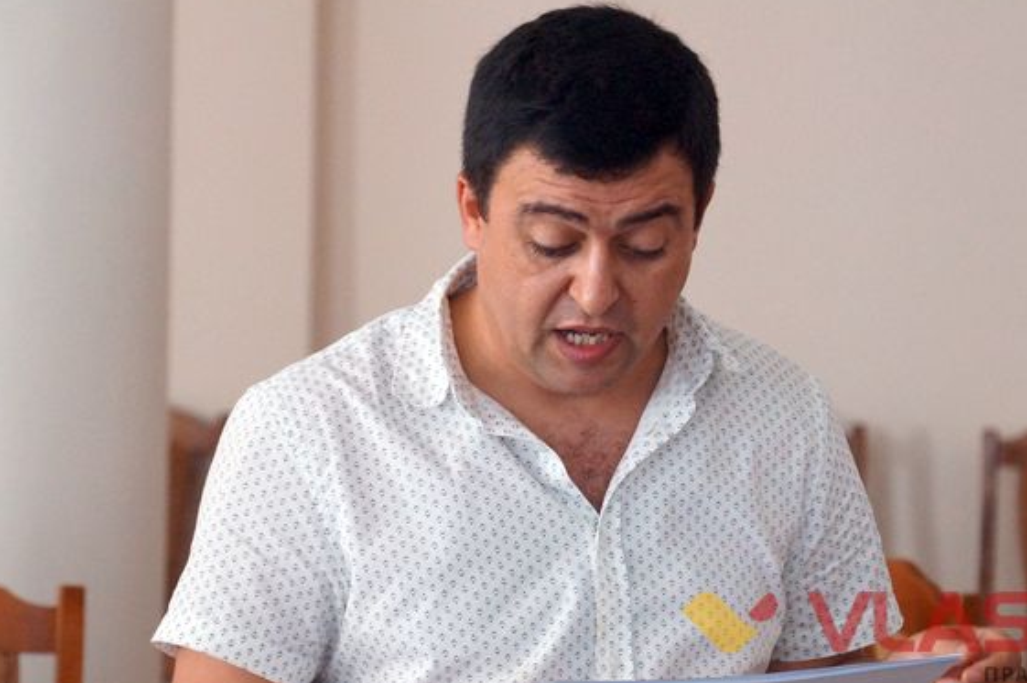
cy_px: 374
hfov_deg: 11.0
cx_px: 571
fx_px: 5330
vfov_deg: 7.3
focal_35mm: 187
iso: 3200
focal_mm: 100
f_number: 5.6
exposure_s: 1/160
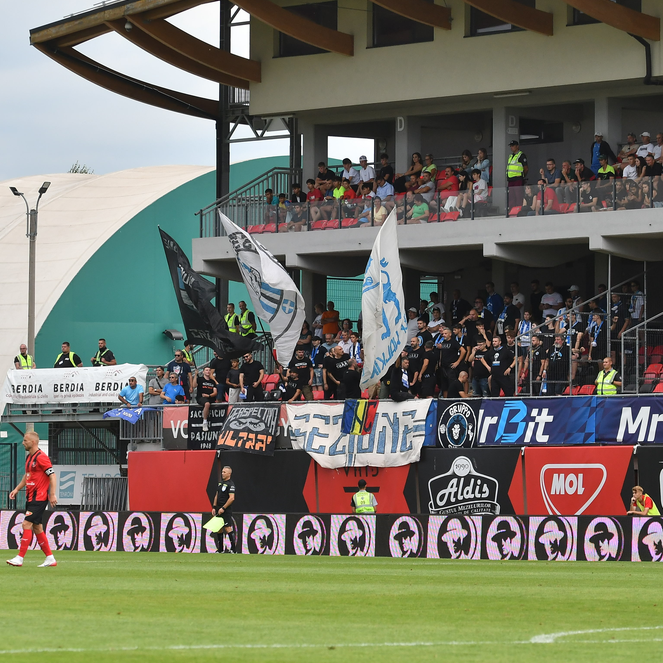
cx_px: 374
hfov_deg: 7.5
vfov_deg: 7.5
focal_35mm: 232
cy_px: 320
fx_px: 5027
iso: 400
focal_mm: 100
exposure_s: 1/800
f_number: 5
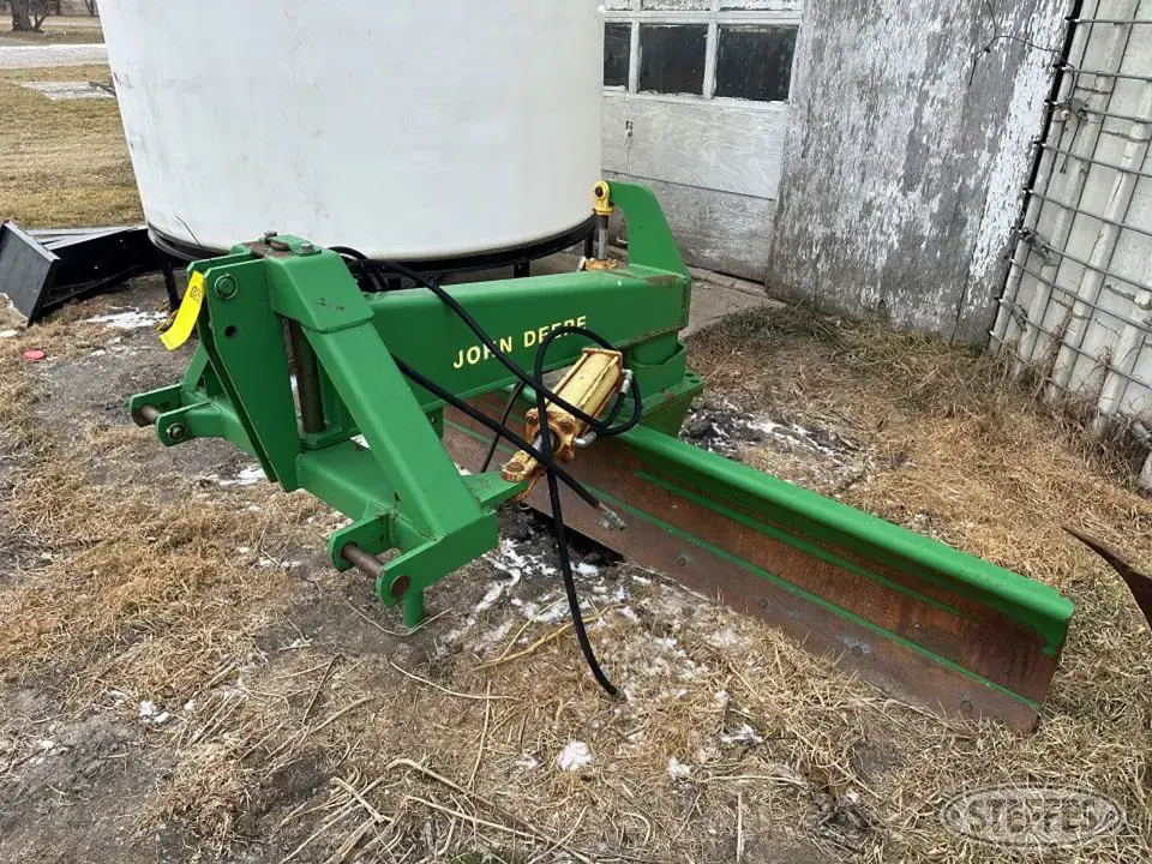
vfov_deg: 56.8
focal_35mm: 24
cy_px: 432
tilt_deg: -24.0
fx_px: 799
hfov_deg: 71.6
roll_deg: +0.3
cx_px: 576
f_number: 1.78
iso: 80
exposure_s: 1/642
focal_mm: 6.86
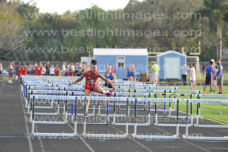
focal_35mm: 300
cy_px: 76
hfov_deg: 6.9
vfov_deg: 4.6
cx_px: 114
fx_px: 1899
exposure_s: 1/1000
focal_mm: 300
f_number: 4.5
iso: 800
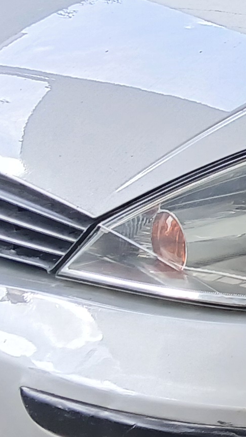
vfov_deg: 15.9
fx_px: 1564
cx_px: 672
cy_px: 166
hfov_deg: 8.0
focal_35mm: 135
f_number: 1.8
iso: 64
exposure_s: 1/60
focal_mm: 3.98
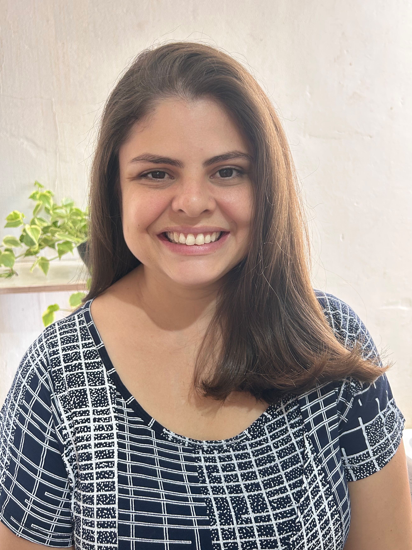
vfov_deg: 59.8
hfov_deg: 46.8
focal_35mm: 30
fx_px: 476
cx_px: 208
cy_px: 247
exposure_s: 1/60
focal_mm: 5.7
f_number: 1.5
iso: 100
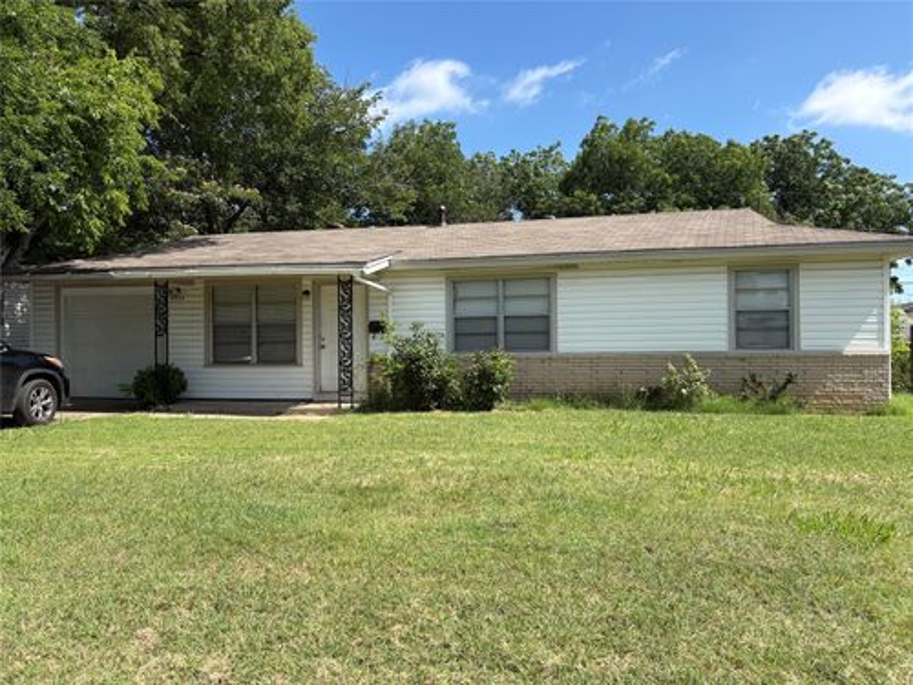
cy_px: 342
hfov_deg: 67.3
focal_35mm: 26
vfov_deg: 53.1
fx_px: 686
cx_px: 456
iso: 50
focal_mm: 5.96
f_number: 1.6
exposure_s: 1/2538
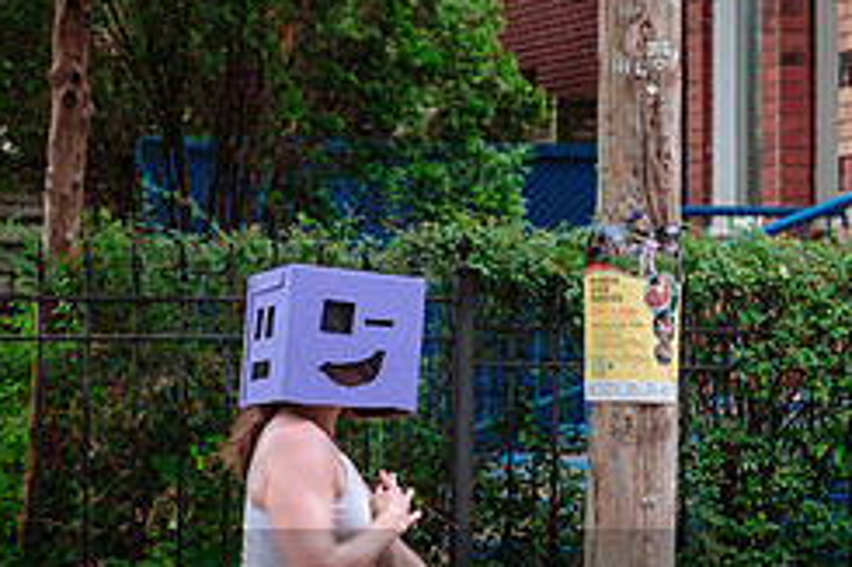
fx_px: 3642
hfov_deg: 13.3
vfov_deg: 8.9
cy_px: 168
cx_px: 560
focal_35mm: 154
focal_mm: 41.4
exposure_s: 1/200
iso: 500
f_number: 2.8
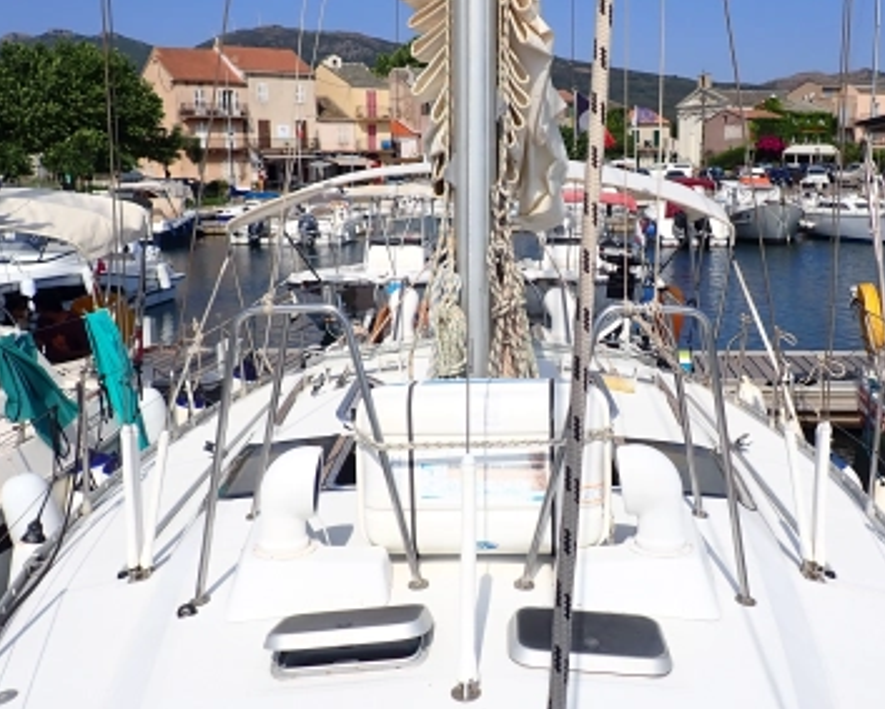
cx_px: 501
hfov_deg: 47.8
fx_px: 996
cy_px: 334
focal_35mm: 38
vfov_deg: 39.2
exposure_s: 1/320
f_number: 8
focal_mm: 4.5
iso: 100
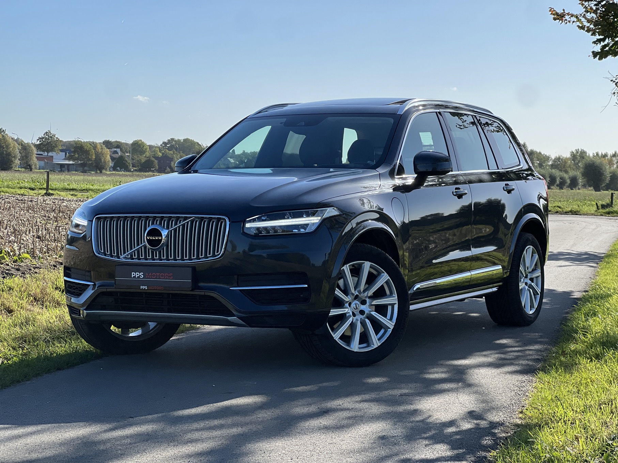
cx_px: 309
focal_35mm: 77
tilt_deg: -1.7
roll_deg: -2.0
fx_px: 1375
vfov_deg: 19.1
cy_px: 232
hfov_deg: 25.3
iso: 32
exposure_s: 1/727
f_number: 2.8
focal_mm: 9
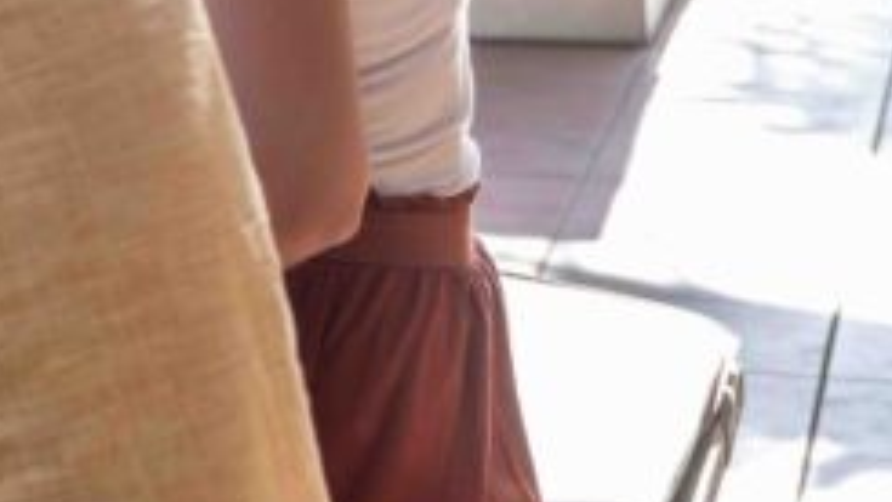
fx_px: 5182
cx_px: -841
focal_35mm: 219
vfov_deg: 5.4
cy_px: -533
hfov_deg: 9.3
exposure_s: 1/250
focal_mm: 50
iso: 200
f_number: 4.5
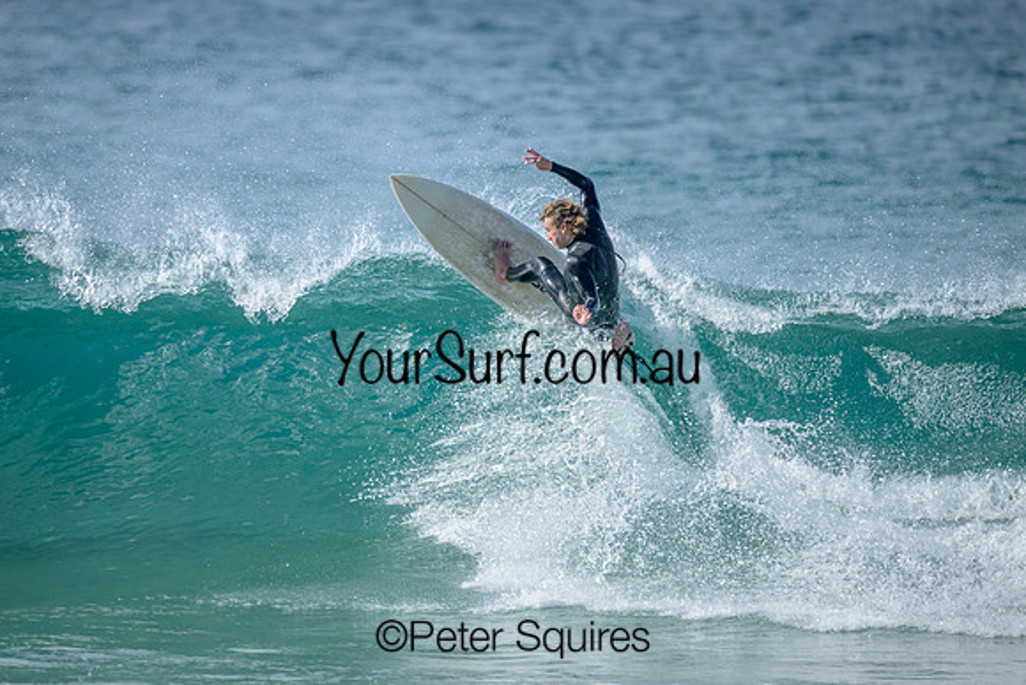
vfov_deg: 1.7
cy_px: 342
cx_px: 513
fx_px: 22804
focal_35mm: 800
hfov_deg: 2.6
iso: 450
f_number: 6.3
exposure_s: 1/2500
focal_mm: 800
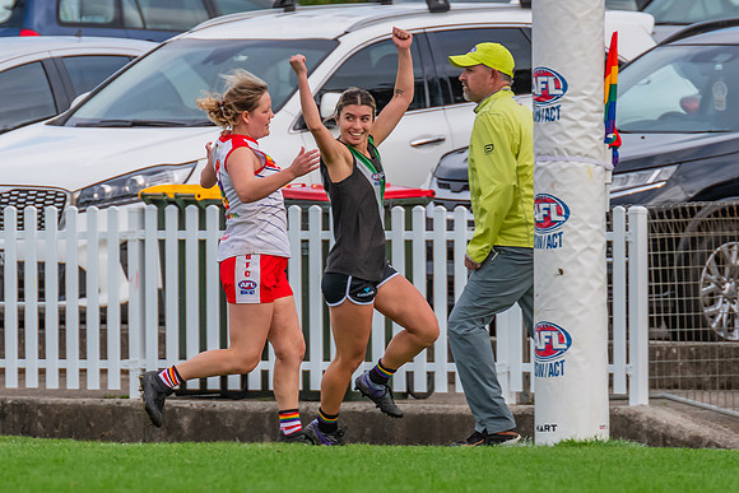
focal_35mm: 924
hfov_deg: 2.2
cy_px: 278
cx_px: 358
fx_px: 18966
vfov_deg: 1.5
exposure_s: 1/1000
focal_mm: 420
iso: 800
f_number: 6.3
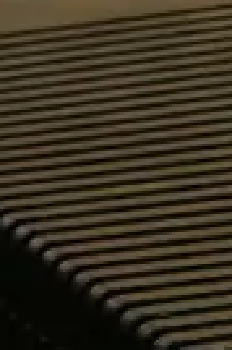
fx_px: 3392
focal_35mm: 350
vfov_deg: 5.9
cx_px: -1058
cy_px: 200
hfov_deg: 3.5
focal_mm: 22
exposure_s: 1/100
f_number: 5.6
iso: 3200
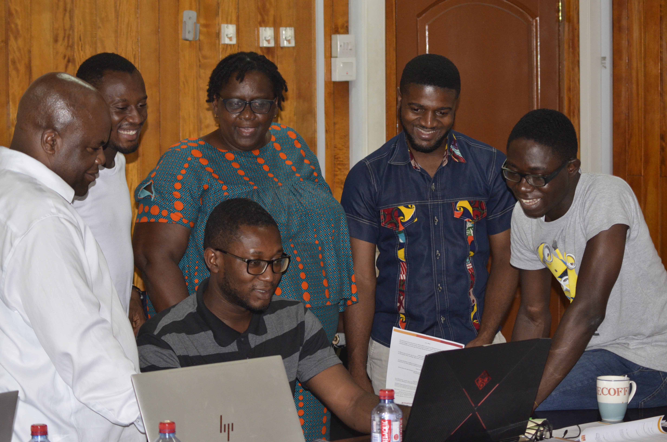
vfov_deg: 12.1
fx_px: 2080
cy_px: 221
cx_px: 334
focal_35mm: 112
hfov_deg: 18.2
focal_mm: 75
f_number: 5.6
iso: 1600
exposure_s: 1/60
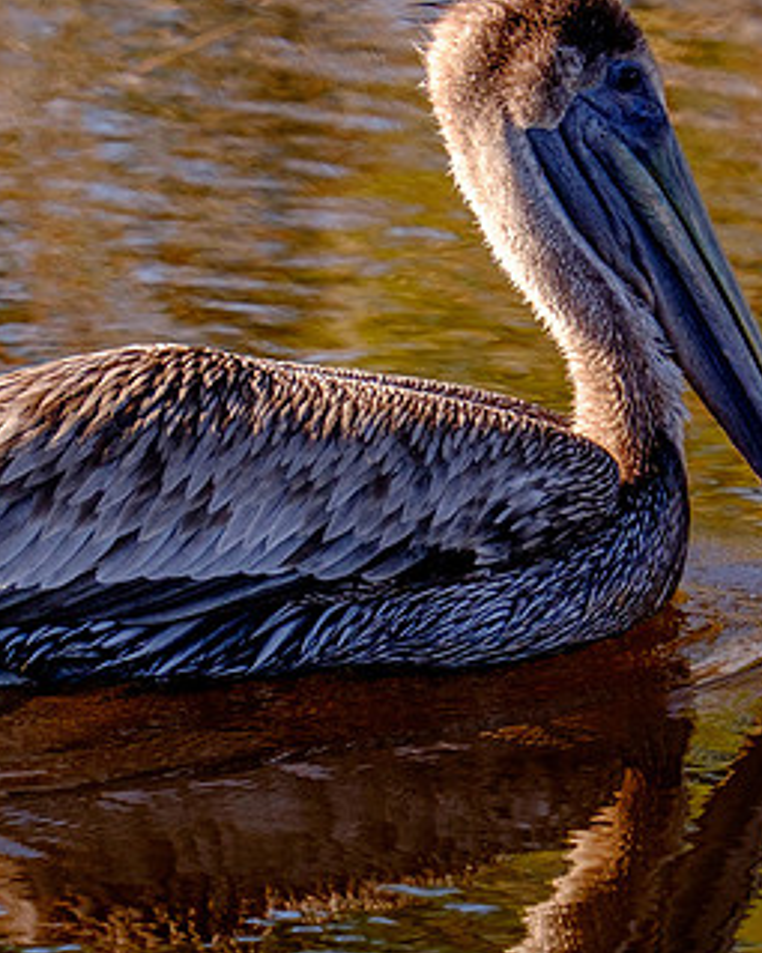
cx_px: 333
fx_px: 18248
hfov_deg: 2.4
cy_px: 496
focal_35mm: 647
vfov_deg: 3.0
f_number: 4.8
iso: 320
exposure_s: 1/1000
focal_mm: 200
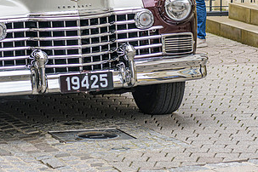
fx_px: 1204
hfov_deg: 12.2
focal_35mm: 168
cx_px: 63
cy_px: 2
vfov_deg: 8.1
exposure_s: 1/160
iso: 110
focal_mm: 70
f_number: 4.5
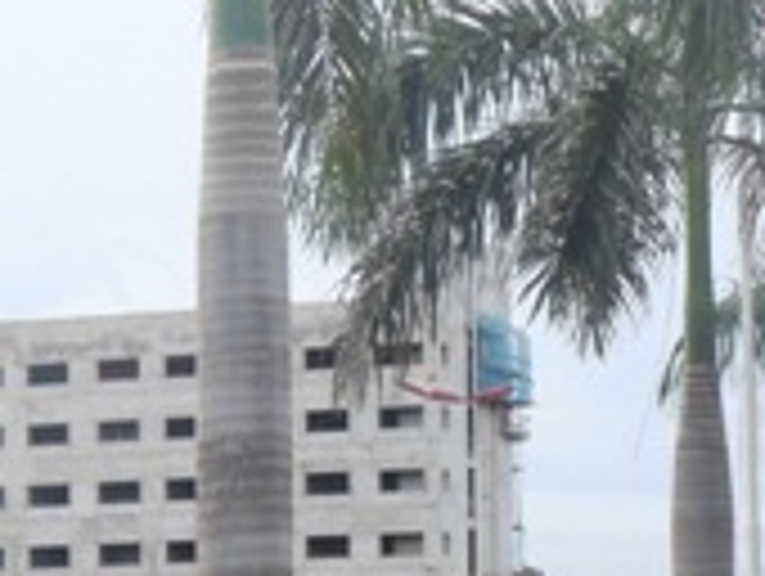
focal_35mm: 144
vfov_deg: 9.8
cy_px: 1028
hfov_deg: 13.7
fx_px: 3187
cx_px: 243
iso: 80
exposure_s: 1/180
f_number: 3
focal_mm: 6.3
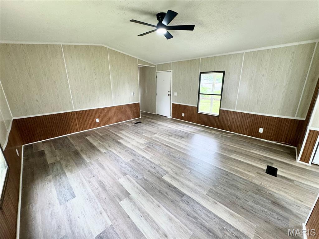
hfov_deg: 102.1
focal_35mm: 14
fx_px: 129
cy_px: 120
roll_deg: +0.3
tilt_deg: -14.7
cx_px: 160
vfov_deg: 85.7
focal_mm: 2.22
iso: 200
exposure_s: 1/60
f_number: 2.2
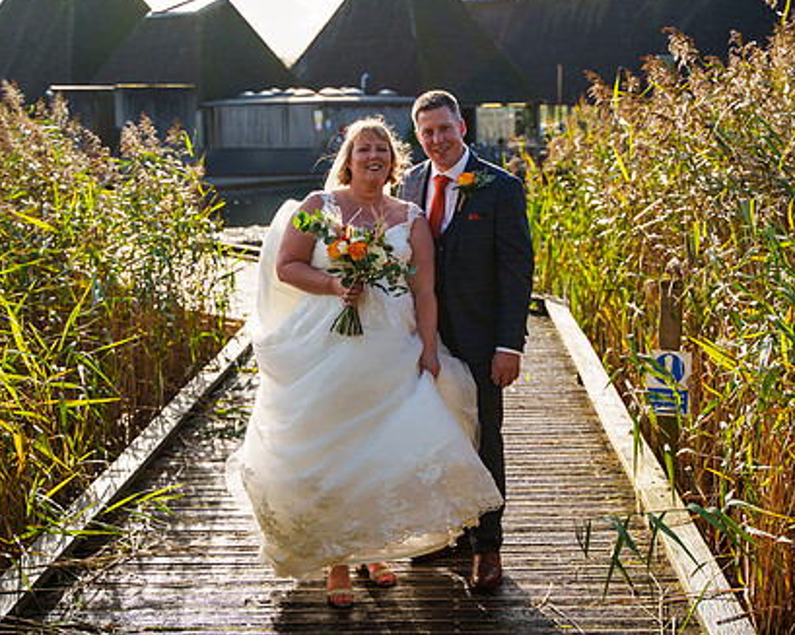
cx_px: 427
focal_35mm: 57
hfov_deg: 33.0
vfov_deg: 26.6
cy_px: 262
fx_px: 1341
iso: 400
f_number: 3.2
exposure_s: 1/4000
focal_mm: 42
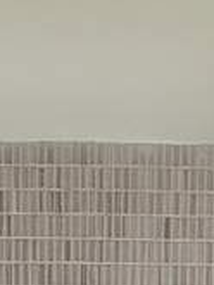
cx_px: 166
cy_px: 722
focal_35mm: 155
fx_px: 1276
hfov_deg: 9.6
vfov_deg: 10.6
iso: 640
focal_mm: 6.76
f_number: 1.78
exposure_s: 1/60
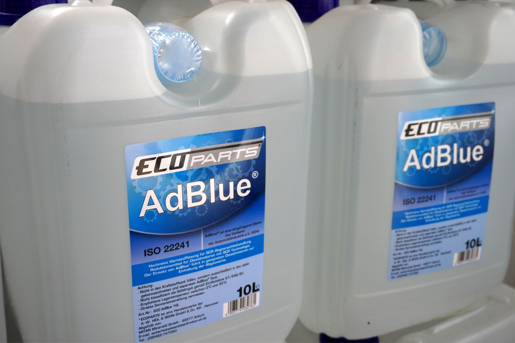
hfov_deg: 47.9
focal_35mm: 40
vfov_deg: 33.0
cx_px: 258
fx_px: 579
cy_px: 172
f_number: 4.5
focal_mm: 27
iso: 320
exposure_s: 1/160
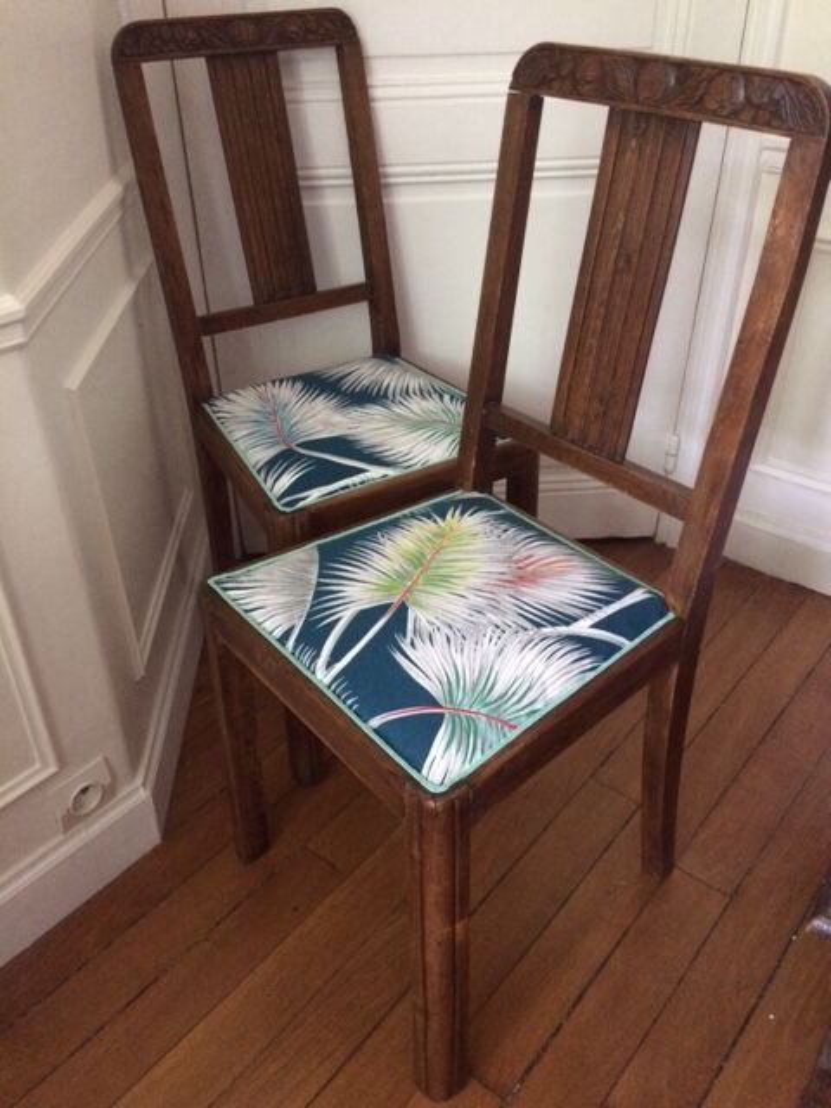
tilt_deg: -35.7
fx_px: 928
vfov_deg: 61.7
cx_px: 416
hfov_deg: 48.2
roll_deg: +1.4
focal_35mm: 29
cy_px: 554
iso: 400
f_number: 2.2
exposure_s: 1/17
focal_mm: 4.15
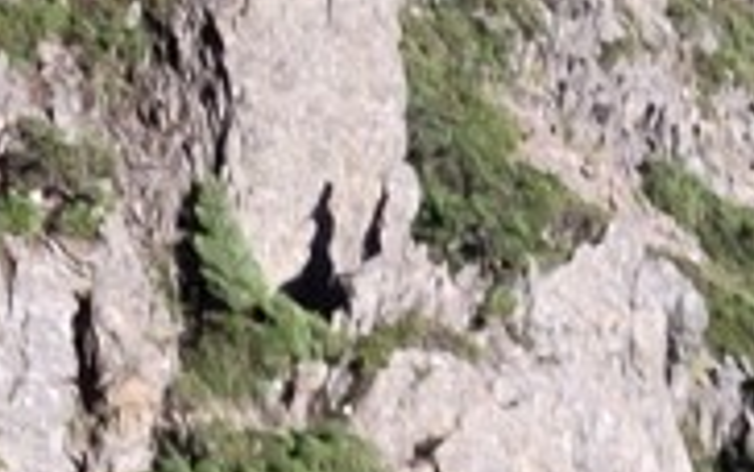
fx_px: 3804
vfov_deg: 6.4
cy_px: 1453
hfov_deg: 10.9
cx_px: 1156
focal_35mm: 185
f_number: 2.2
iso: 100
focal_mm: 6.22
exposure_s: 1/336
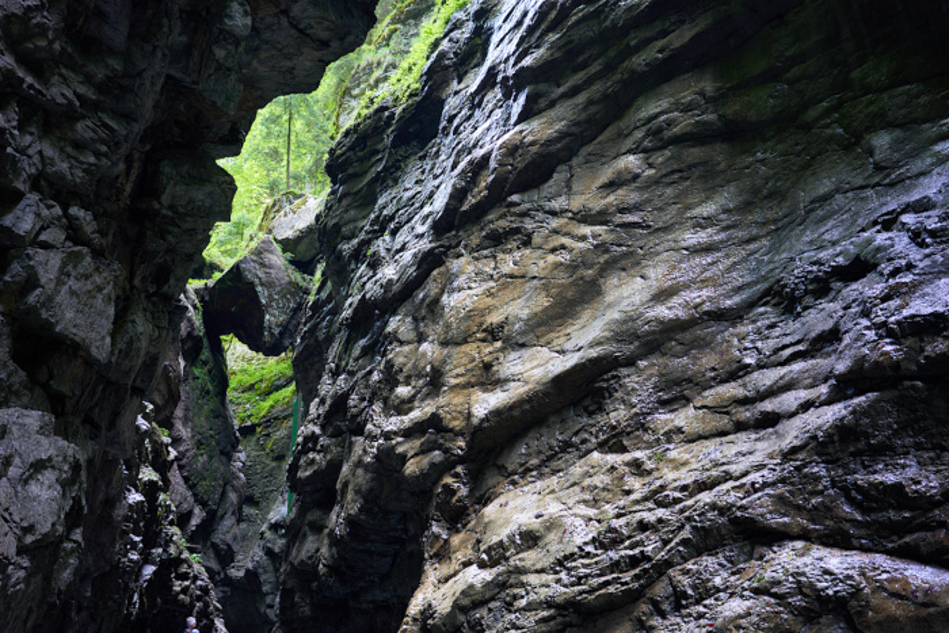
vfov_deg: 37.9
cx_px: 474
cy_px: 316
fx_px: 923
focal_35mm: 35
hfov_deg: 54.4
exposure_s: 1/10
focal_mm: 35
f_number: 4
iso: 200
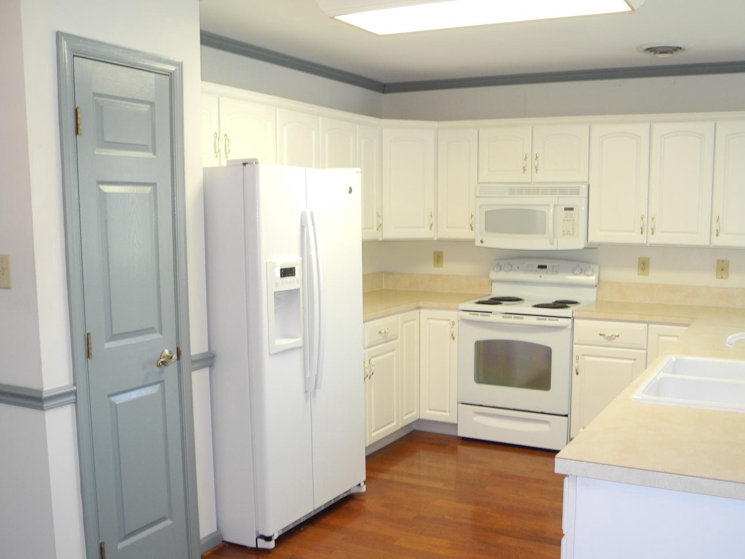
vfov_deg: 41.7
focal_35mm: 34
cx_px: 442
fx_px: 732
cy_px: 319
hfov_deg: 53.6
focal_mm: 6
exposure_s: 1/30
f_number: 2.8
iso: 200
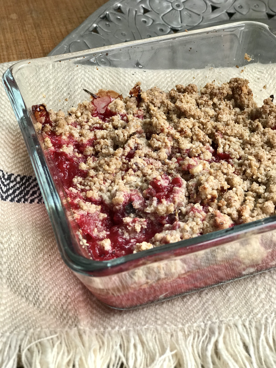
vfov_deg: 33.8
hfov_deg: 25.7
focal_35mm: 57
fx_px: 606
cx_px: 138
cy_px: 184
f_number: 2.8
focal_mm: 6.6
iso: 20
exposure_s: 1/50
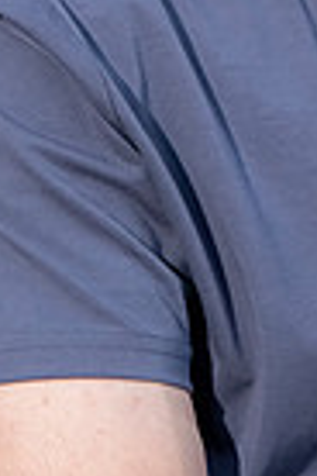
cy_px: -193
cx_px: 338
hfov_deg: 2.1
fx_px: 8624
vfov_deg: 3.2
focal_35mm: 653
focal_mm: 200
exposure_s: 1/160
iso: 5000
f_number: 8
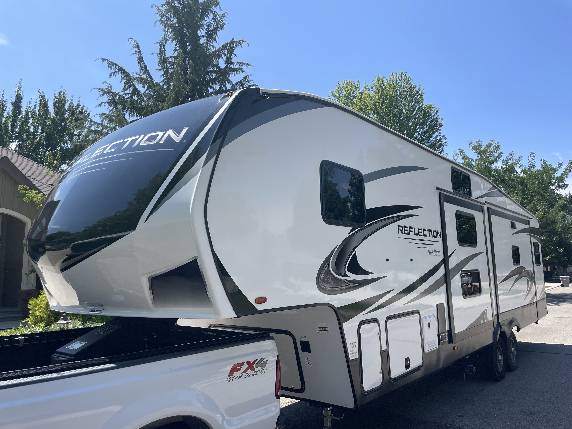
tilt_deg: +7.9
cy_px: 214
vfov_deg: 53.1
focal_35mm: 26
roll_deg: +1.2
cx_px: 286
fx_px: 430
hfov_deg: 67.3
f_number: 1.6
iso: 32
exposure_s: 1/2564
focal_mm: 4.2
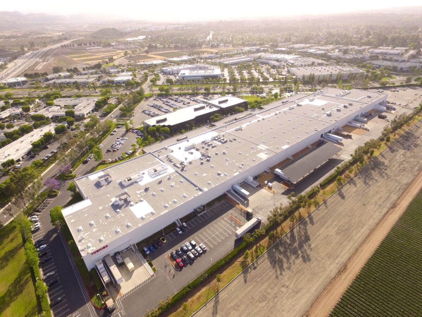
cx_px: 211
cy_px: 158
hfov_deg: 81.7
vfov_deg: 66.0
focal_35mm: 20
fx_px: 244
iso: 100
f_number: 2.8
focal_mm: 3.61
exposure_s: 1/521
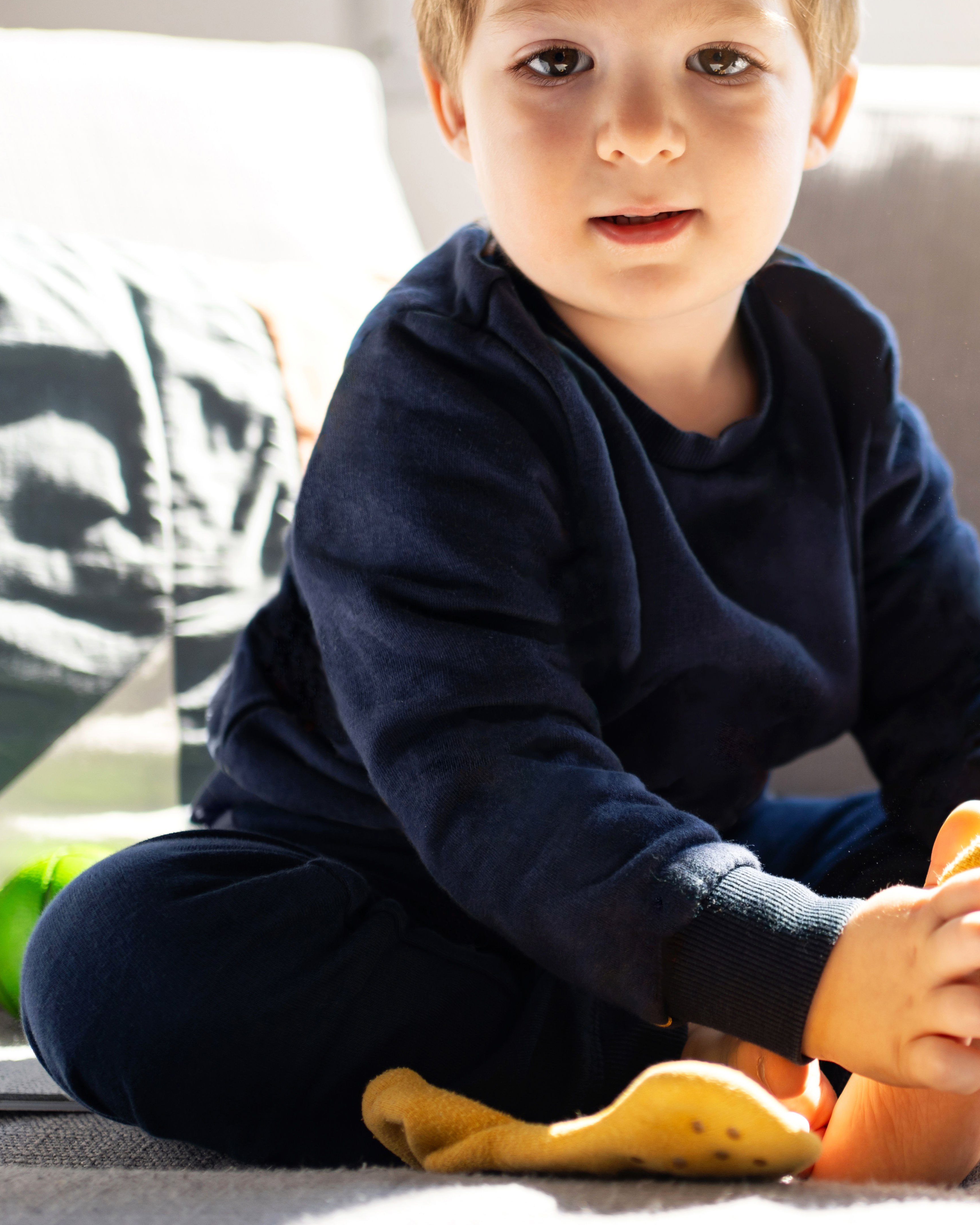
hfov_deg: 22.7
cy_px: 549
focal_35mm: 66
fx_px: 2393
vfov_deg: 28.7
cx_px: 846
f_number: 2
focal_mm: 35
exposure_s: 1/640
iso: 125
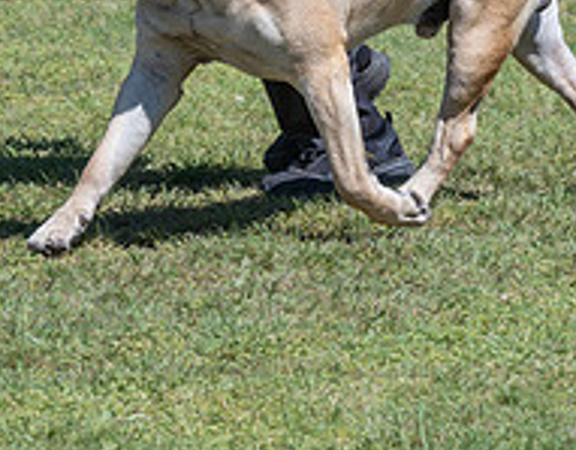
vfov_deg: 3.4
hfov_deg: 4.4
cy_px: -220
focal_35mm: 444
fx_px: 7496
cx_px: 280
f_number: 6.3
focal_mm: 122
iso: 125
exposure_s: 1/640
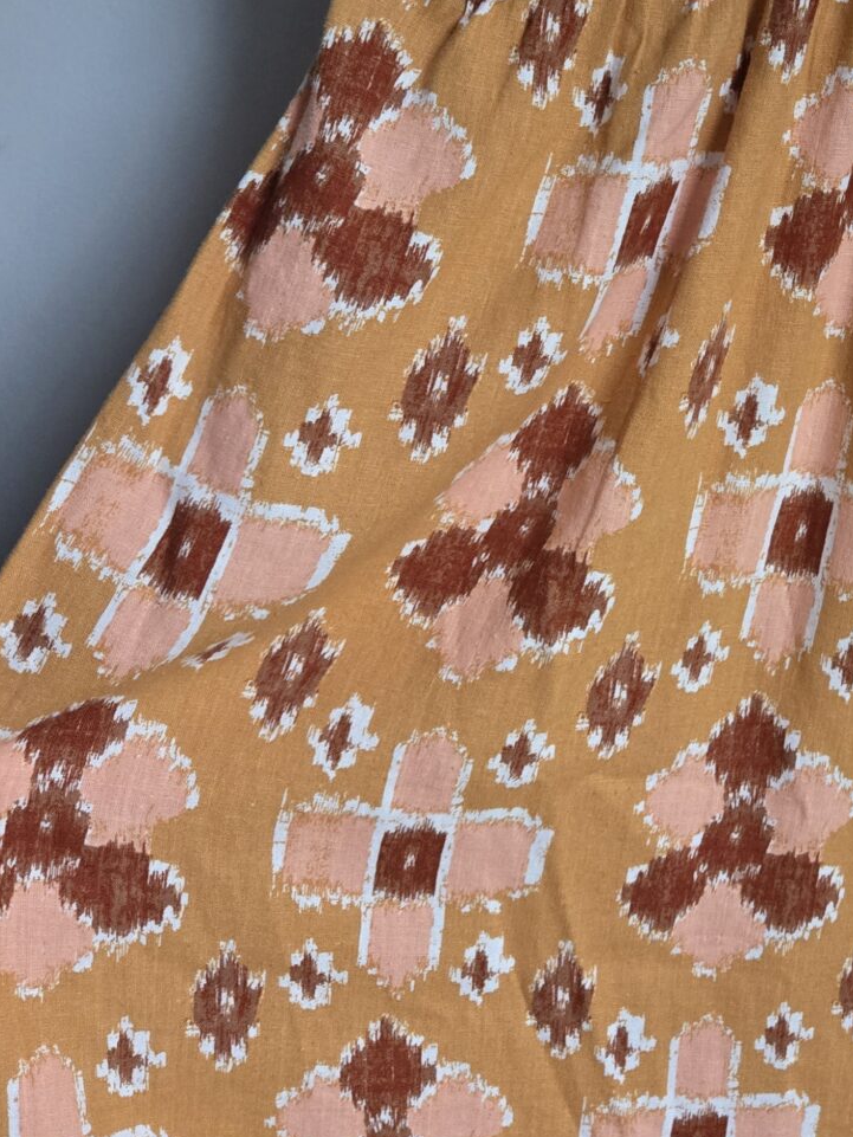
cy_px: 415
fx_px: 1610
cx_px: 755
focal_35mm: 49
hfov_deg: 28.6
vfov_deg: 38.6
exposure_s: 1/60
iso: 1000
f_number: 1.8
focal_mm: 5.4
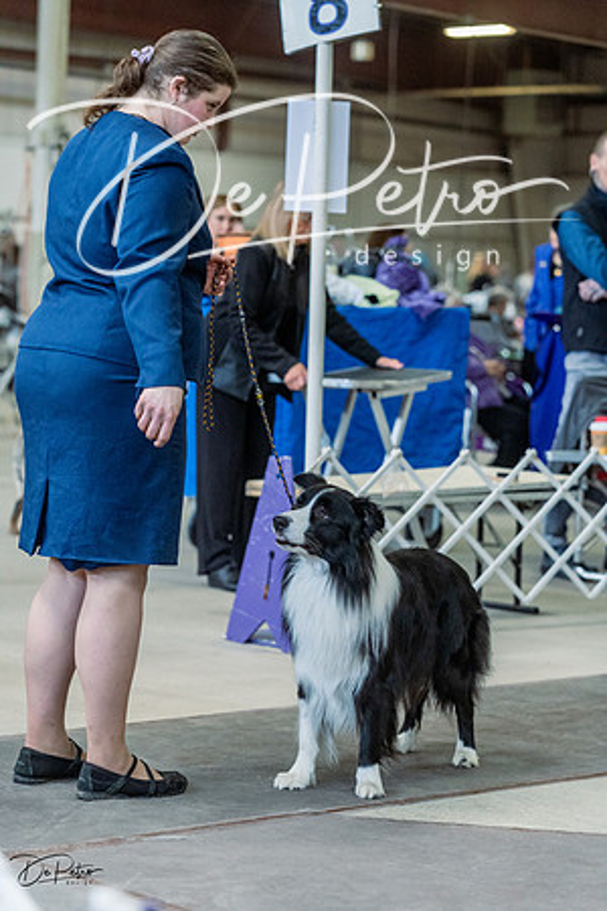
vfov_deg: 19.6
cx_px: 304
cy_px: 456
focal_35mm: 104
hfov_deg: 13.2
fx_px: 2630
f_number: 4
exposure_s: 1/400
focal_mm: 104
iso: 6400
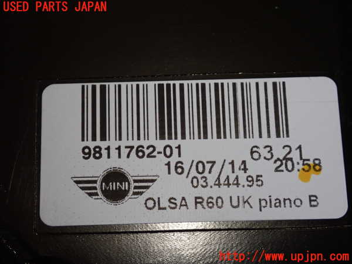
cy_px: 132
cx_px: 176
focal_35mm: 77
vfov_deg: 19.1
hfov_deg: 25.3
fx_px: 783
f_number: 4.1
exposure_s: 1/80
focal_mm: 13.65
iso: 500
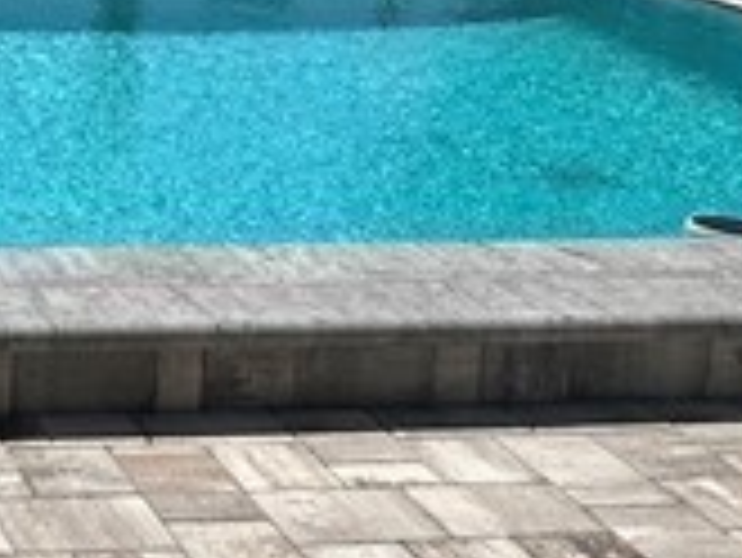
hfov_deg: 19.3
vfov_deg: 16.3
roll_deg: -0.5
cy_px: -108
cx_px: -414
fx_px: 1866
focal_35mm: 87
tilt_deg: -7.5
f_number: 2.2
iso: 50
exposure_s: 1/4651
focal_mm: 2.22
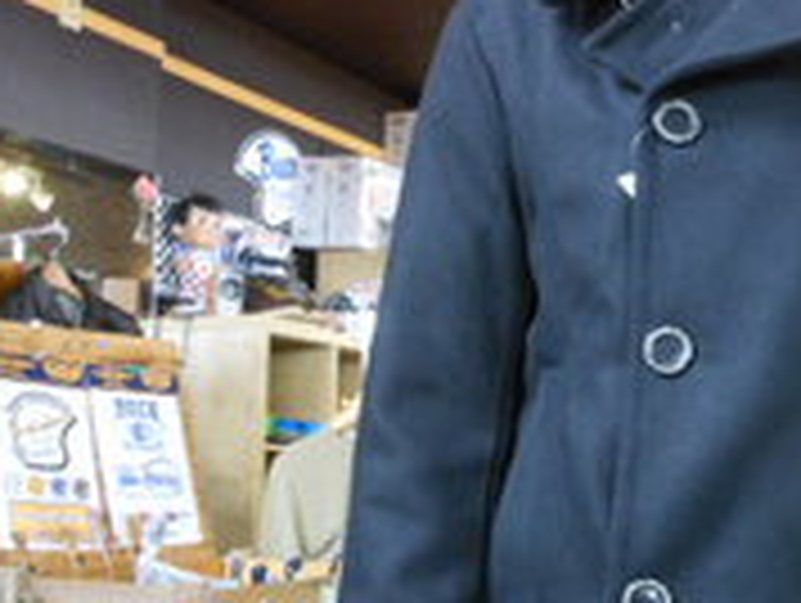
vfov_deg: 26.2
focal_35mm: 55
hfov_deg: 33.0
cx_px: 734
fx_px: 1274
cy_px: 475
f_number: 3.7
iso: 400
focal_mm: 5
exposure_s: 1/6
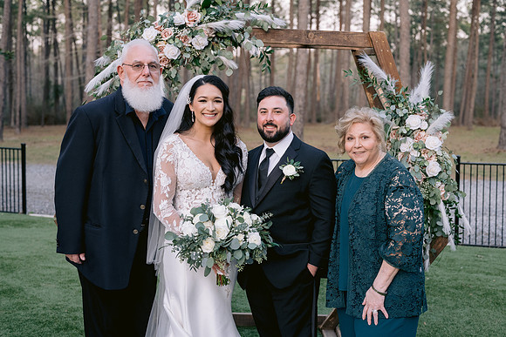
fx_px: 703
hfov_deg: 39.6
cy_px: 168
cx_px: 253
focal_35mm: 50
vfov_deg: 27.0
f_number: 3.5
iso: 800
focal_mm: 50
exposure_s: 1/200
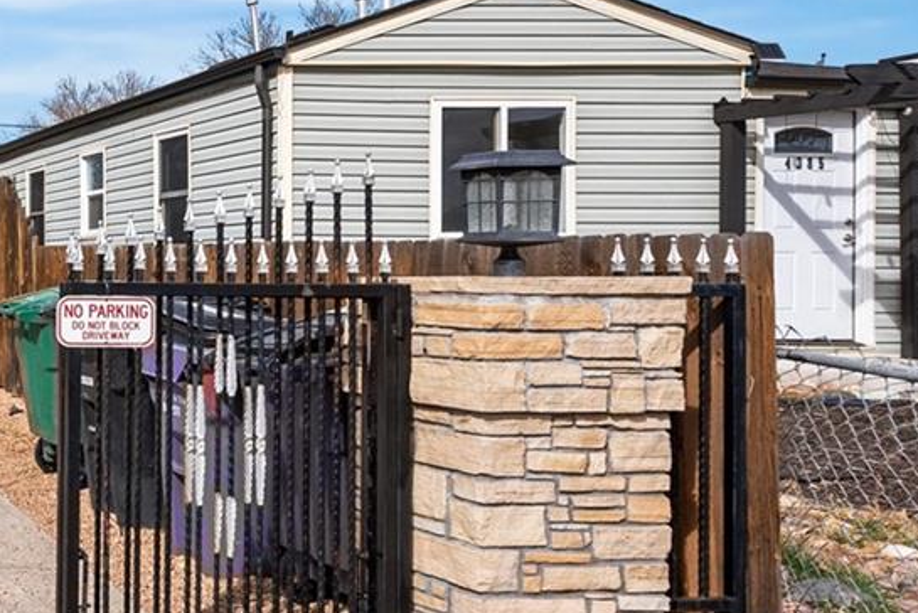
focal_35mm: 47
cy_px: 286
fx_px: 1199
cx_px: -337
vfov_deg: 28.7
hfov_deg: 30.6
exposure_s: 1/640
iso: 200
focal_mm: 16
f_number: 8
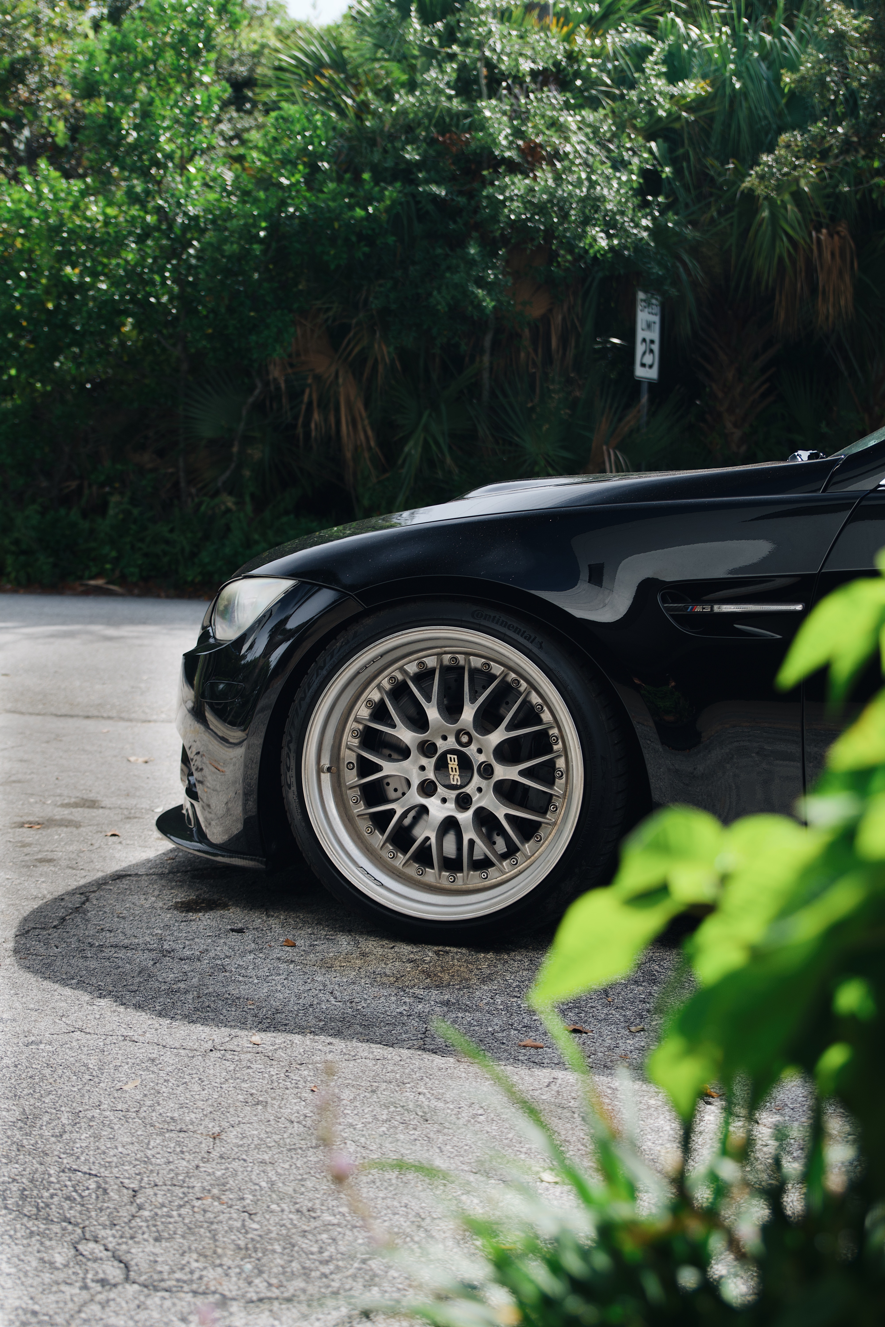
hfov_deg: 28.1
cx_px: 442
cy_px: 664
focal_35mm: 48
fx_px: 1770
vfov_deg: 41.1
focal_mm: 32
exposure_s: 1/320
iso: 100
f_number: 2.8
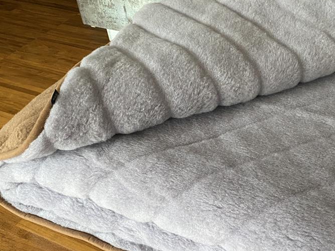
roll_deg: +3.7
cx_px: 217
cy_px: 158
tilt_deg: -41.6
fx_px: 387
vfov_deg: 35.7
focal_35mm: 40
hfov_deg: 46.2
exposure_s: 1/60
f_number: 1.8
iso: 500
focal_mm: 4.25
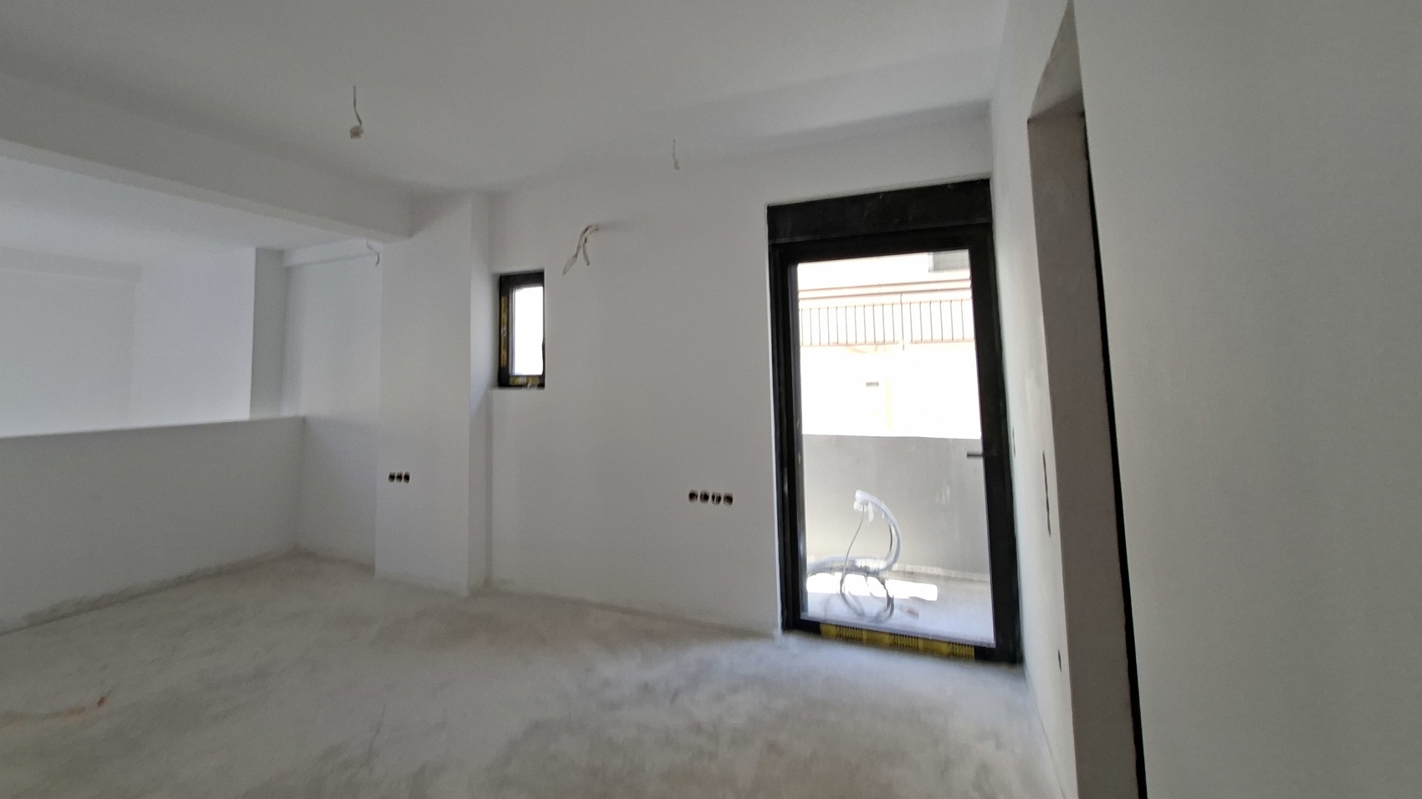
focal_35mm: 16
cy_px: 314
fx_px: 603
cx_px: 630
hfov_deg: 98.9
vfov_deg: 66.3
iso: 40
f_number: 2.2
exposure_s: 1/60
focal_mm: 1.74
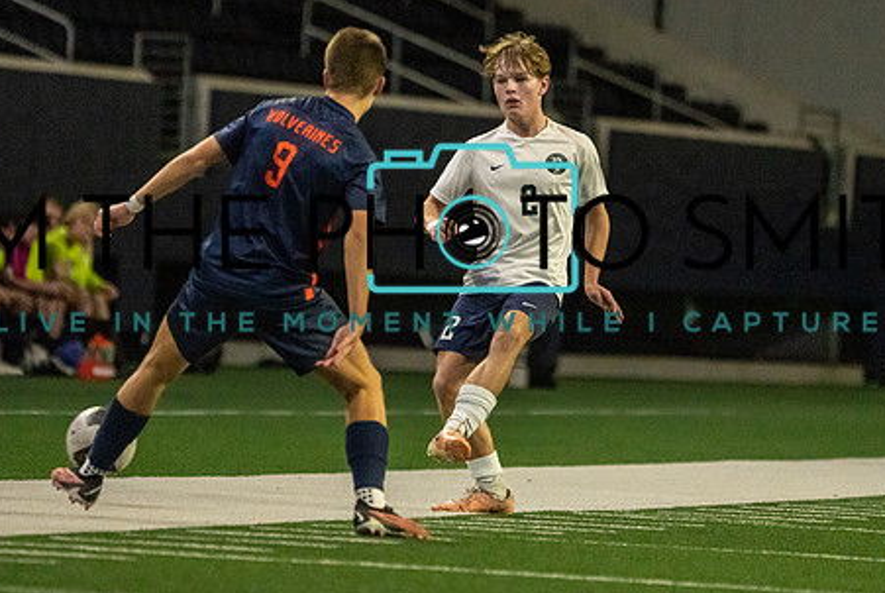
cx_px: 476
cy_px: 196
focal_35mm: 497
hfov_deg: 4.1
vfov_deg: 2.8
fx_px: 12234
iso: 12800
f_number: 5.6
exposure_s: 1/1250
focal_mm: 348
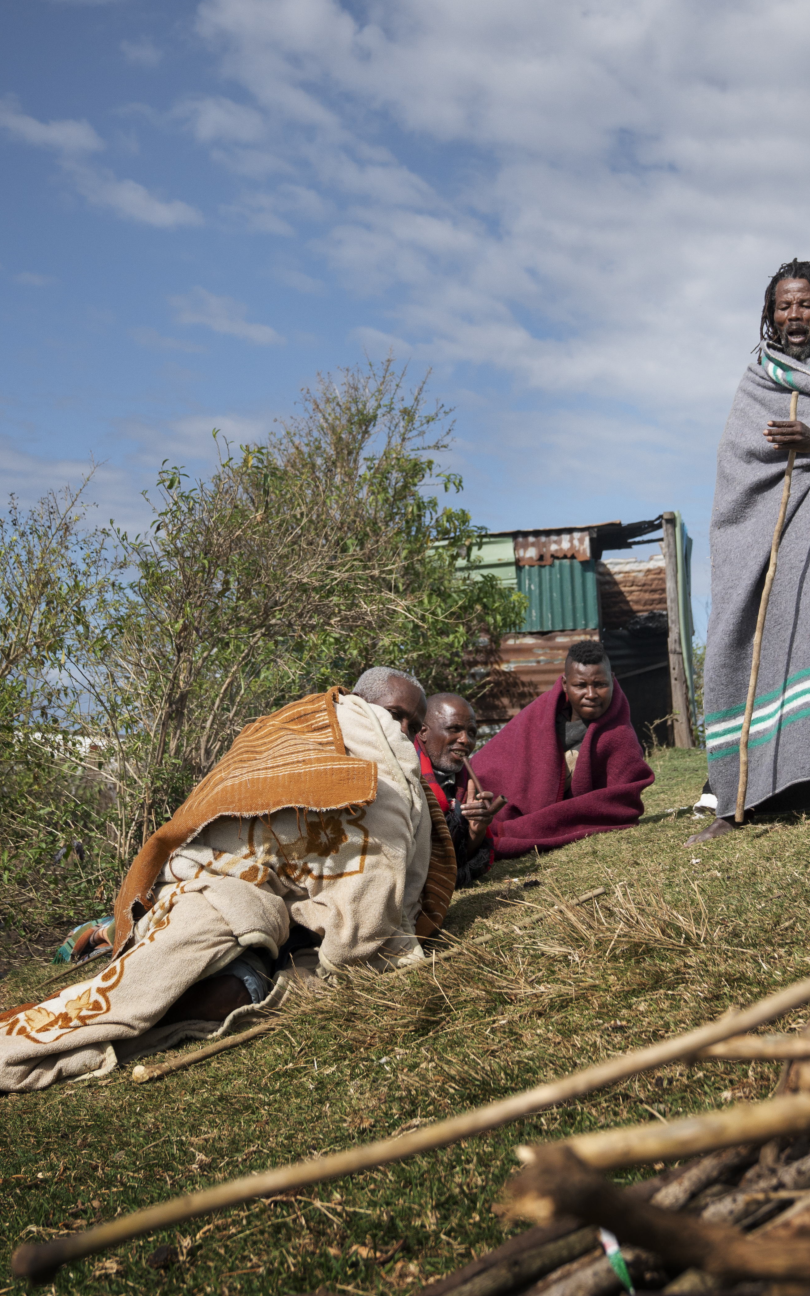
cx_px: 485
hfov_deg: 22.3
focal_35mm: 58
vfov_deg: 35.0
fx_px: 2049
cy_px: 533
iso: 250
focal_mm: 30
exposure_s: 1/3200
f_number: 4.5
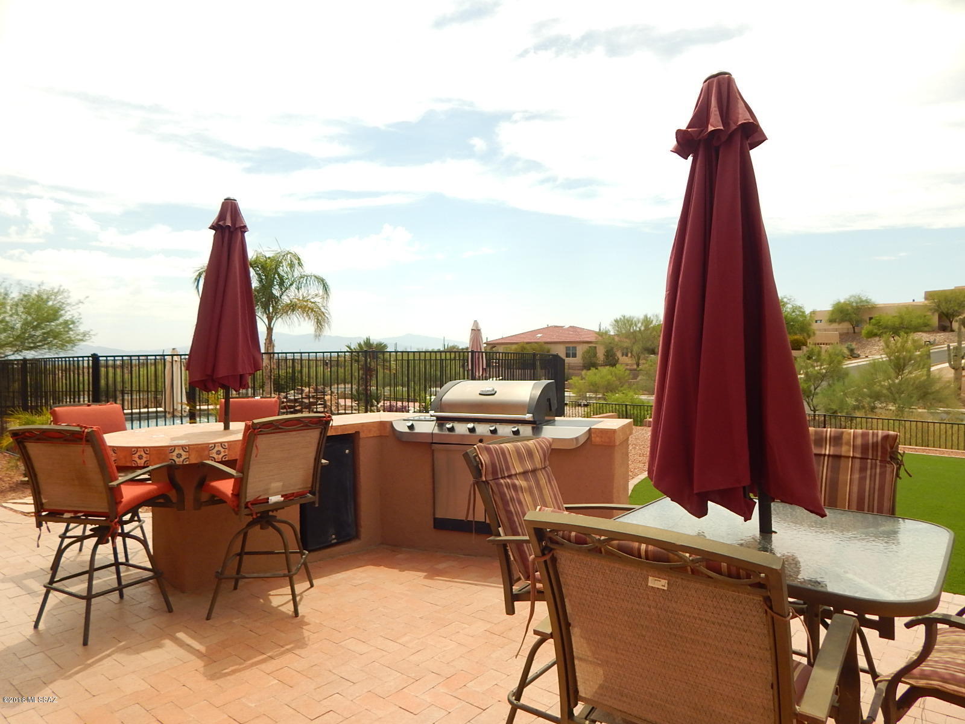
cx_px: 482
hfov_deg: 76.4
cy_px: 362
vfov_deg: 61.1
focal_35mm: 22
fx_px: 613
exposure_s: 1/400
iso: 125
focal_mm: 4
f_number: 6
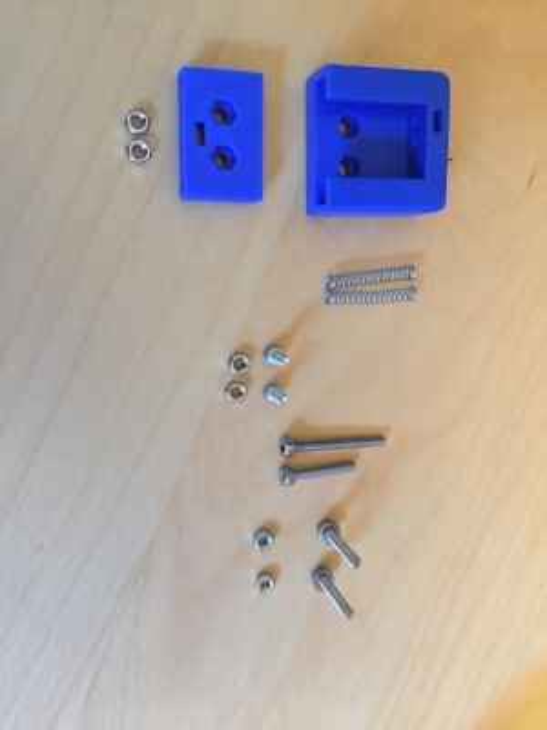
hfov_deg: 48.2
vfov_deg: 61.7
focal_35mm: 29
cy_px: 365
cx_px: 274
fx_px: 611
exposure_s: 1/4
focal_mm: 4.15
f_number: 2.2
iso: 80
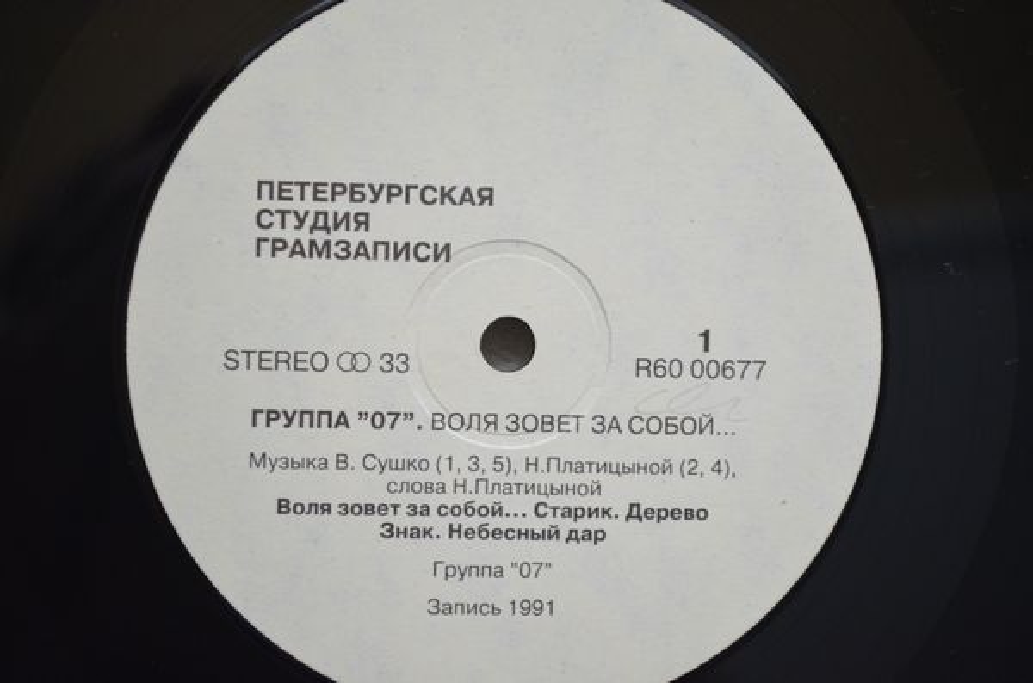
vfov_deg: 16.5
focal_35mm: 82
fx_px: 2362
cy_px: 342
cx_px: 516
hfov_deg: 24.7
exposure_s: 1/60
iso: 1600
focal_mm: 55
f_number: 5.6
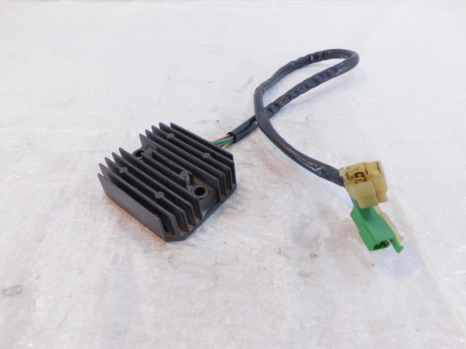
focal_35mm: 23
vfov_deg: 58.9
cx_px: 233
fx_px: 310
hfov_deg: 73.9
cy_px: 174
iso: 140
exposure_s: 1/30
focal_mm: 4
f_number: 3
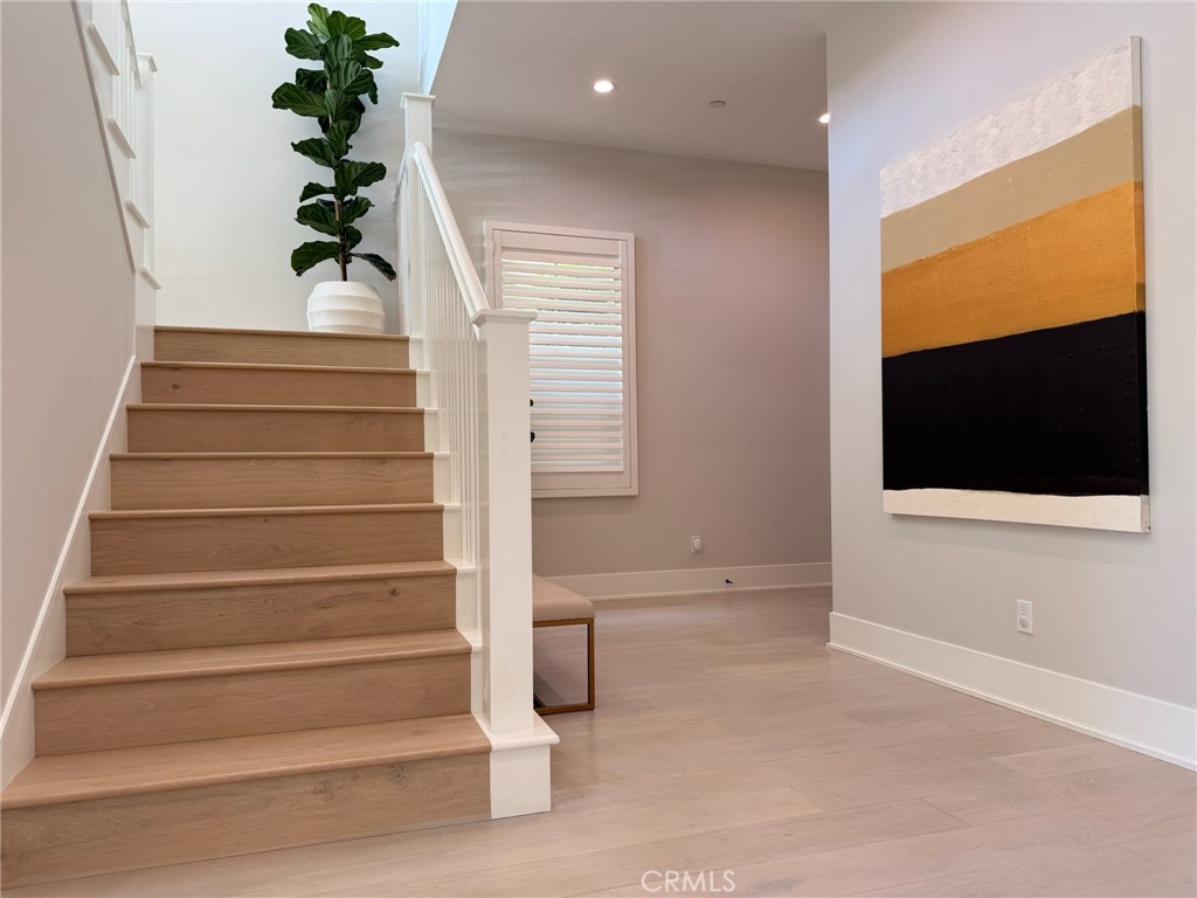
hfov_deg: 71.6
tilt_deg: +1.7
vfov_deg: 56.8
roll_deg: +0.3
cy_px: 449
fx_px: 830
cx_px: 598
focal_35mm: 24
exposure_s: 1/121
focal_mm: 6.76
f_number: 1.78
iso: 80
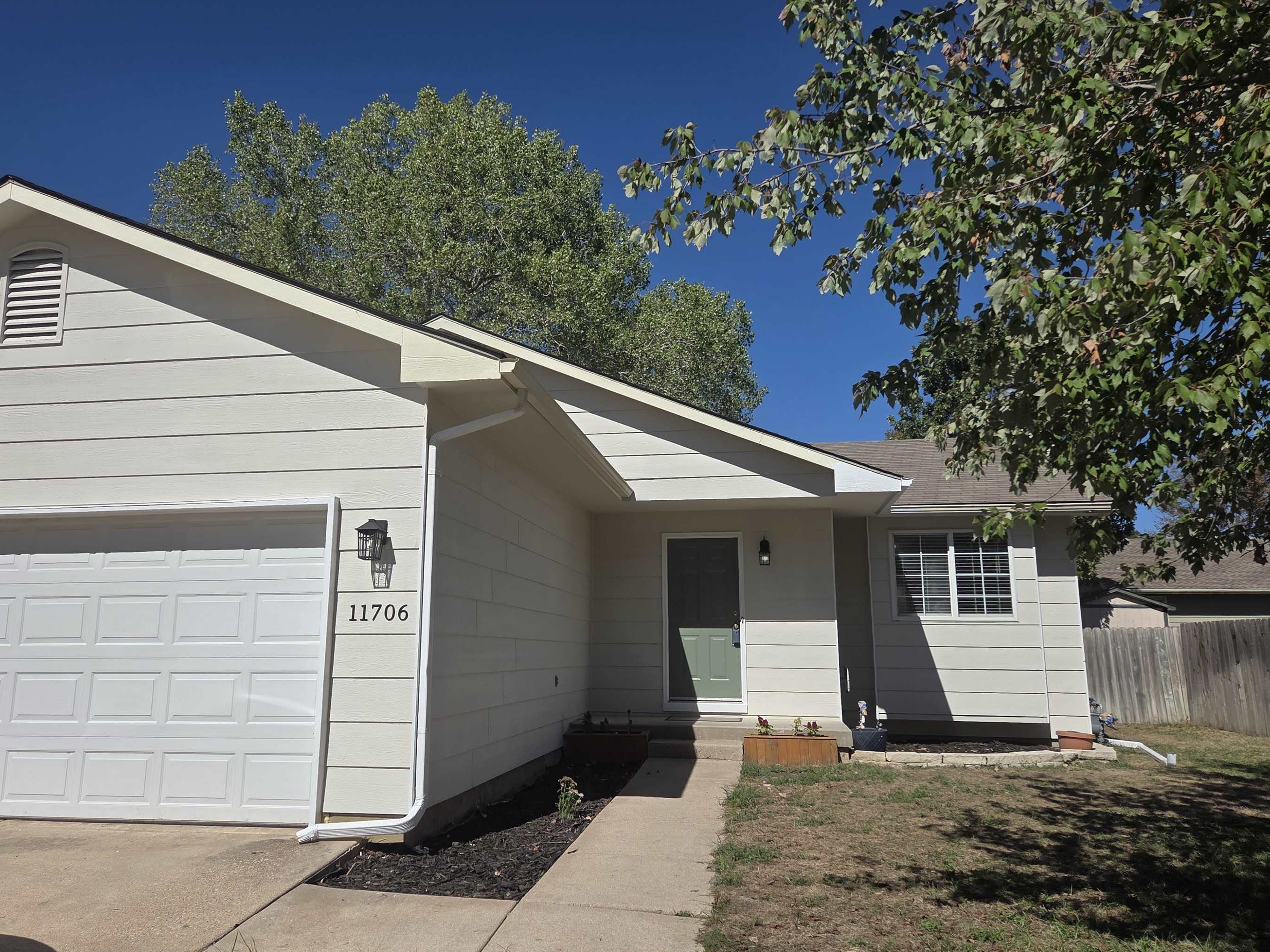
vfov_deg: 53.0
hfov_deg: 67.2
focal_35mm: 26
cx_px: 596
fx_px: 954
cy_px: 464
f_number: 1.8
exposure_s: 1/7891
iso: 64
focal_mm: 5.4
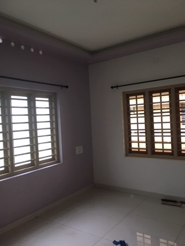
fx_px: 207
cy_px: 123
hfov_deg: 48.2
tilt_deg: +0.8
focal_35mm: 29
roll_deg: +3.6
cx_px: 92
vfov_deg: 61.7
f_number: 2.2
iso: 50
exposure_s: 1/33
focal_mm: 4.15
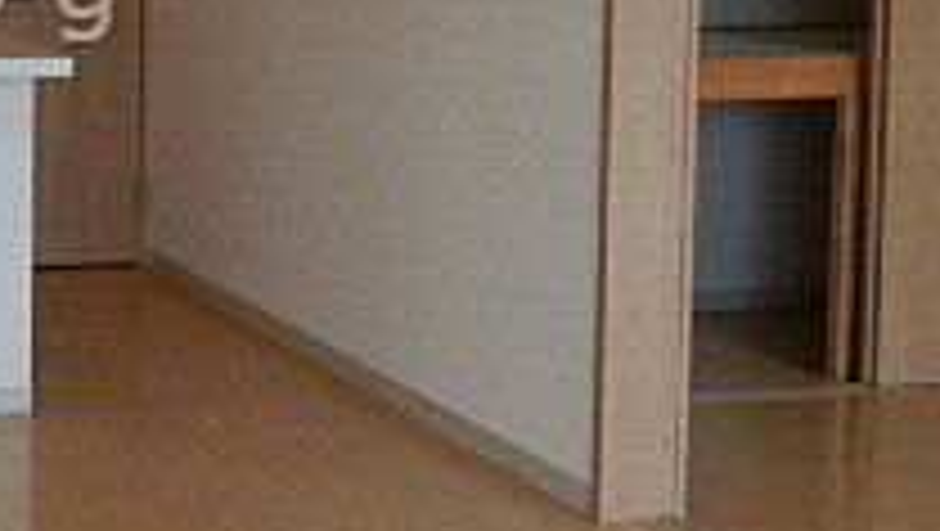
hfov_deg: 24.2
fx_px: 1996
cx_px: -171
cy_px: -14
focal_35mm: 80
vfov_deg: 14.9
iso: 125
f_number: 2.8
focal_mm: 4.3
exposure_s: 1/60
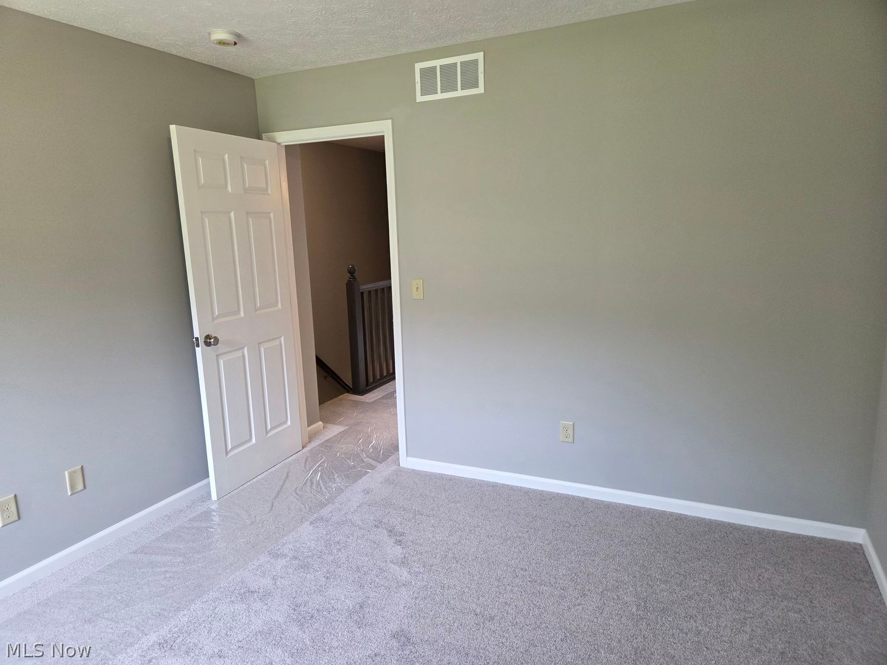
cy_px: 332
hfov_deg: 73.9
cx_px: 444
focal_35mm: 23
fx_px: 589
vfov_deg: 58.9
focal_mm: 5.4
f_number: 1.8
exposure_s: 1/120
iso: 200
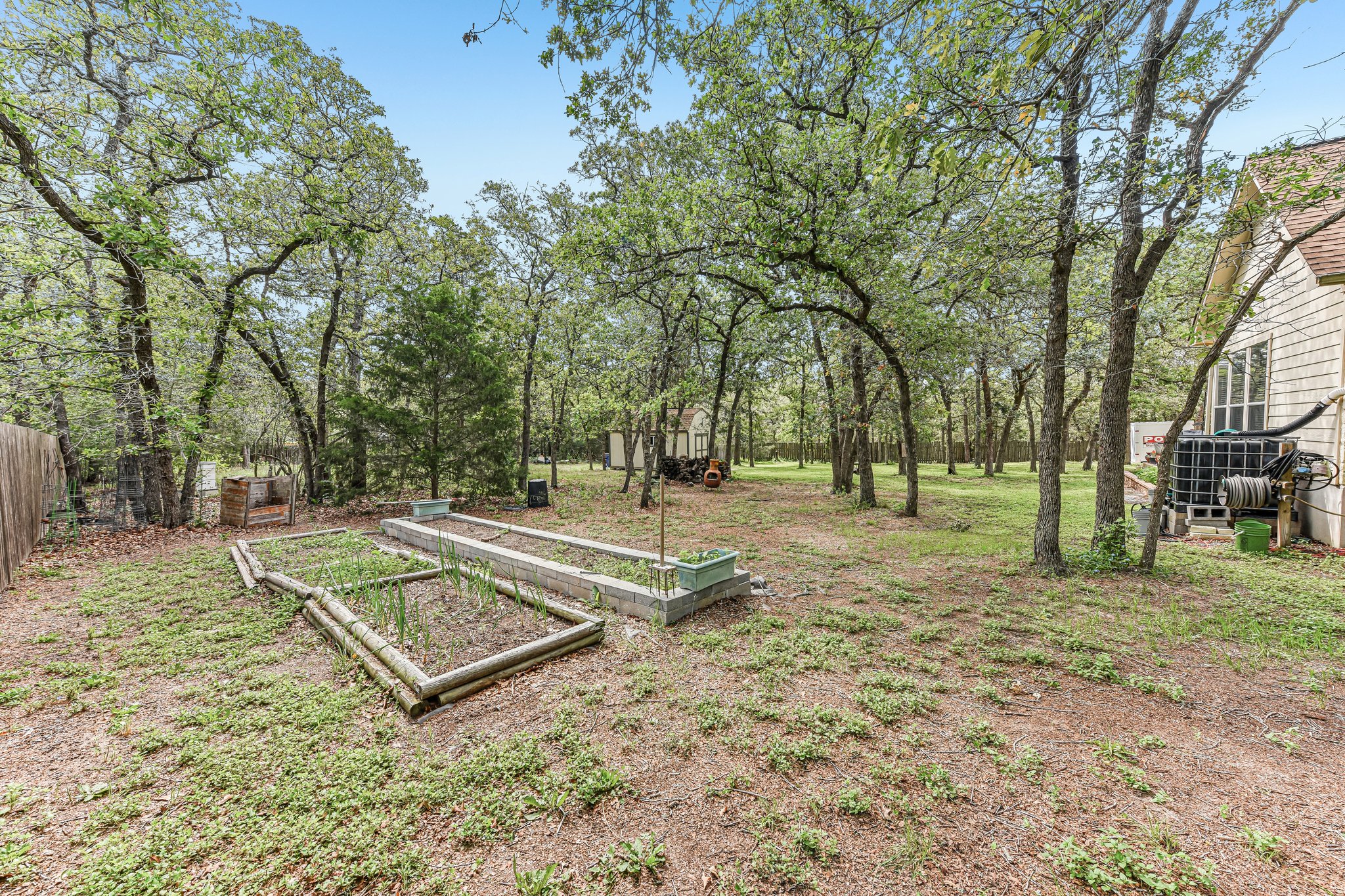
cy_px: 448
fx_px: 523
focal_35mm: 14
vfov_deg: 81.2
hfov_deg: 104.3
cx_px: 672
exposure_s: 1/60
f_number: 8
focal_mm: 14
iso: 100
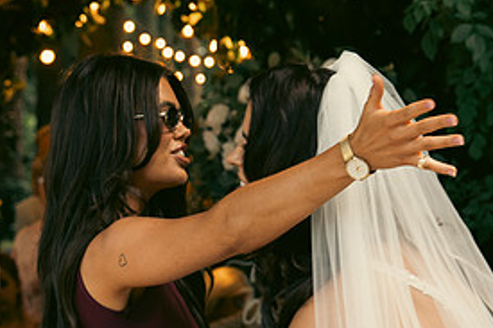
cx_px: 292
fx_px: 1848
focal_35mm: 135
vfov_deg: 10.1
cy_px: 297
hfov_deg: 15.2
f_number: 3.5
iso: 320
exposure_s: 1/200
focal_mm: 43
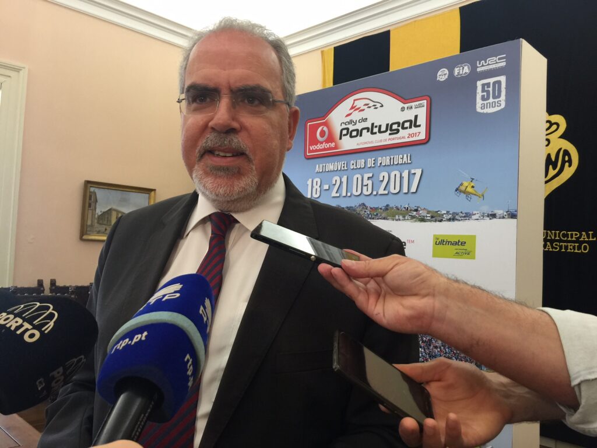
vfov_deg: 48.2
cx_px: 298
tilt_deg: +3.8
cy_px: 224
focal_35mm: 29
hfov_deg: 61.7
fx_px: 500
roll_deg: -2.9
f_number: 2.2
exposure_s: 1/33
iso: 64
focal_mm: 4.15
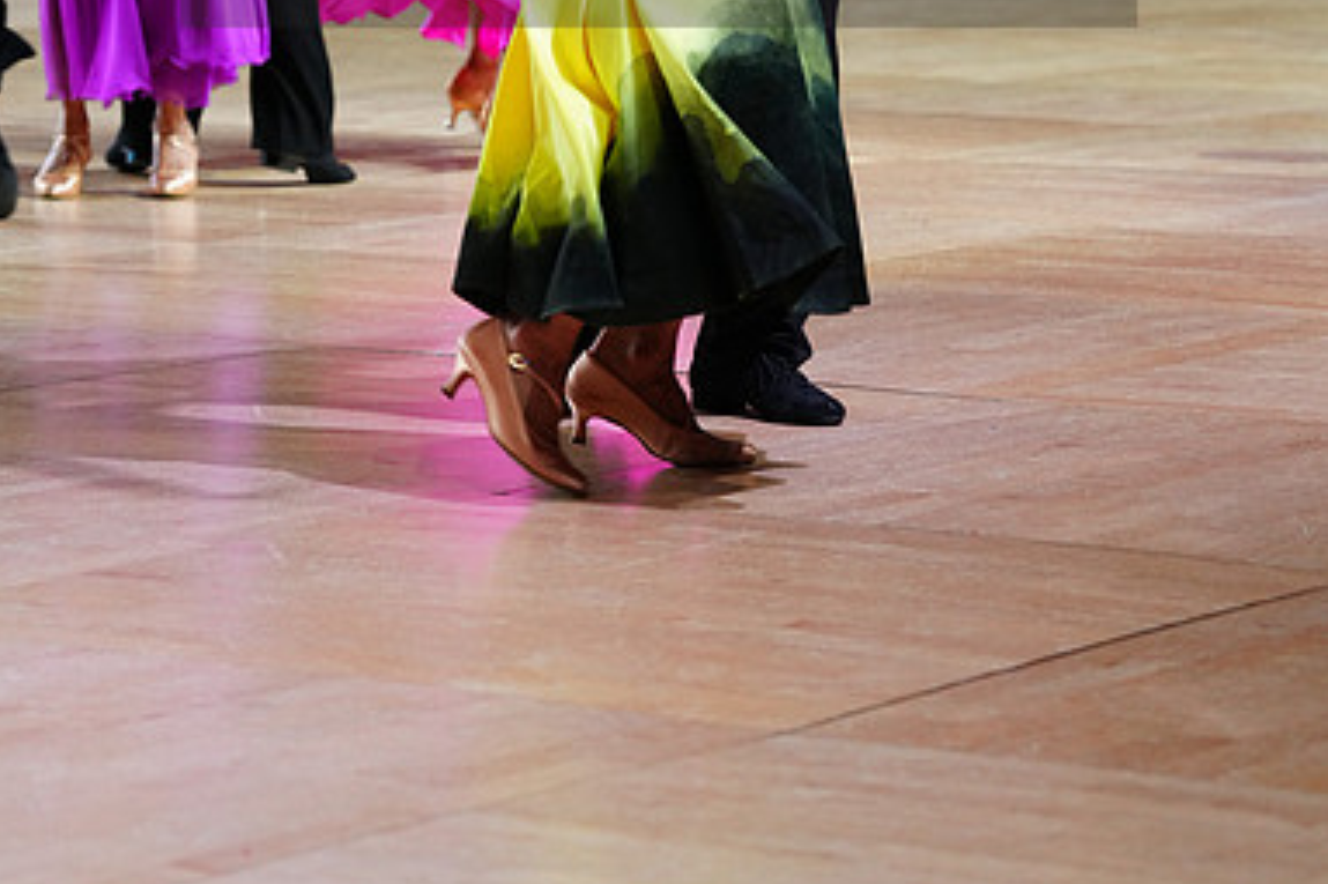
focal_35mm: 147
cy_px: -87
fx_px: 5420
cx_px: 661
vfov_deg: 9.2
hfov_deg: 14.0
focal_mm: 97
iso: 2500
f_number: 4
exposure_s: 1/320
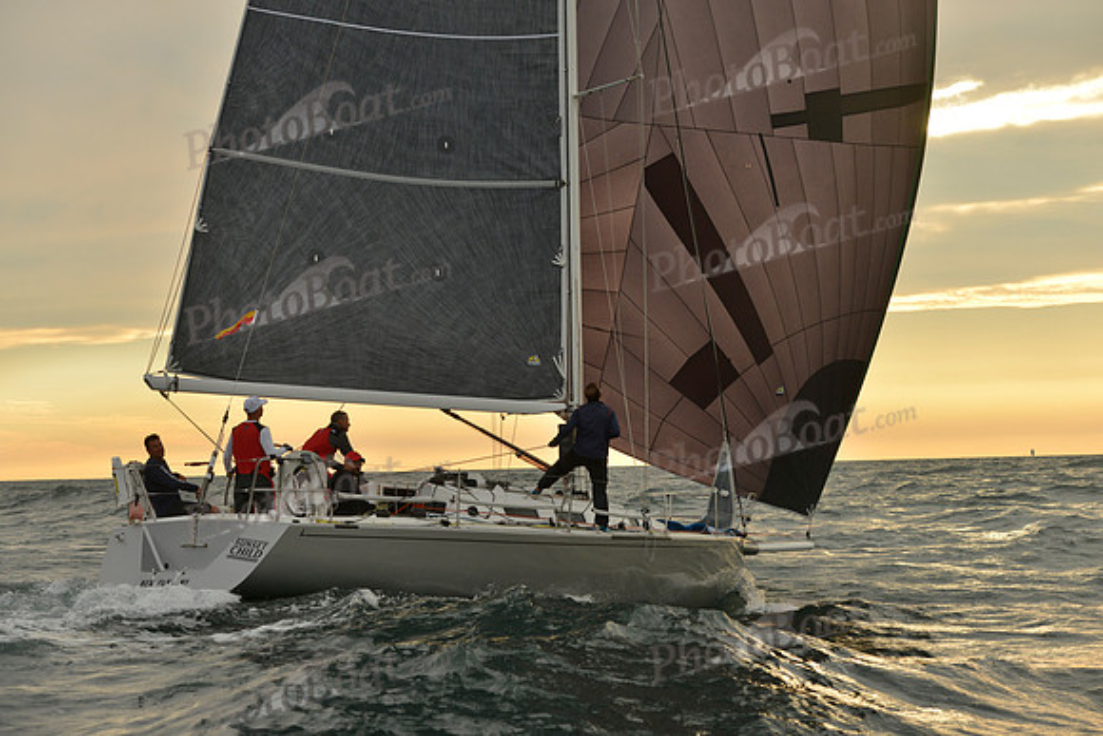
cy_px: 368
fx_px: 2145
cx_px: 552
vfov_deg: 19.5
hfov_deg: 28.8
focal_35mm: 70
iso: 400
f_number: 6.3
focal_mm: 70
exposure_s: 1/500
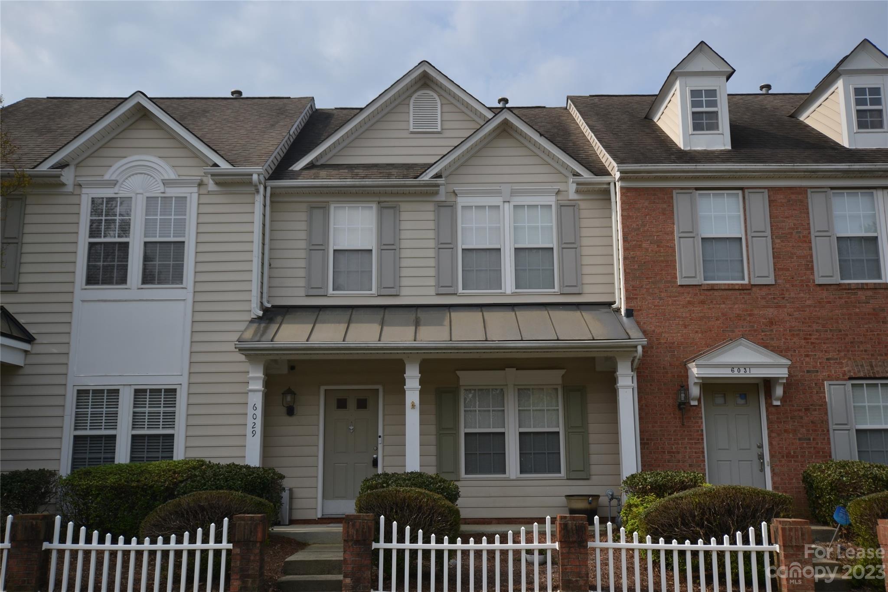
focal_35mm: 36
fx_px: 888
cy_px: 296
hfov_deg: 53.1
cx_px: 444
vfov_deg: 36.9
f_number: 7.1
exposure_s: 1/200
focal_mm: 24
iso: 100
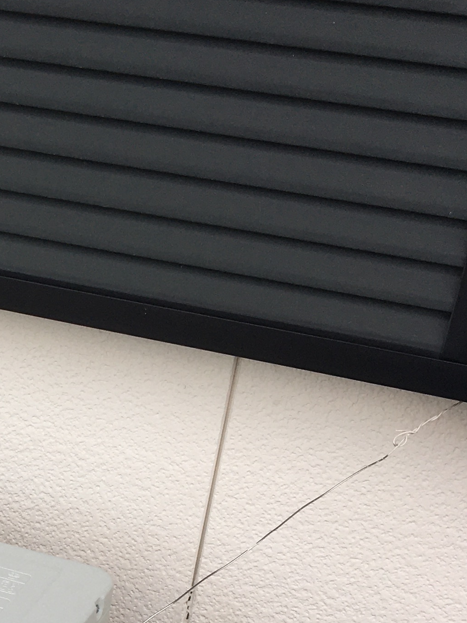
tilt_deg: -30.5
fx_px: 1547
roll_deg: -3.5
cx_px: -205
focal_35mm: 86
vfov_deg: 21.9
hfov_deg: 15.9
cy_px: 631
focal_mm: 4.15
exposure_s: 1/169
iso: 25
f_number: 2.2
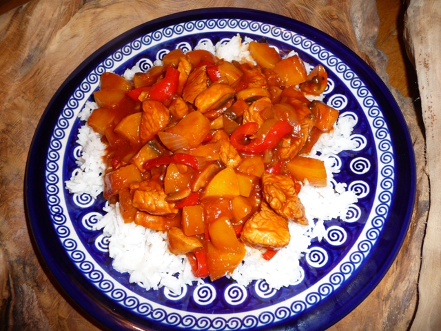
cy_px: 166
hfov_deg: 63.4
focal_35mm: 28
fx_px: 357
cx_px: 220
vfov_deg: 49.7
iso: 100
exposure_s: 1/30
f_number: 3.3
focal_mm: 4.7
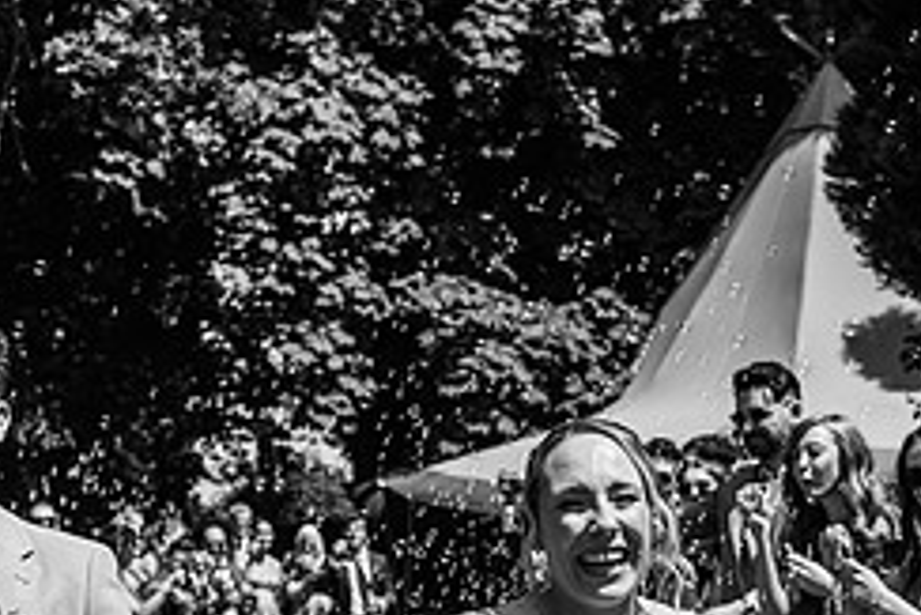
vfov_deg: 16.0
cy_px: 687
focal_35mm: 83
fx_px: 2125
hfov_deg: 24.4
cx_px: 317
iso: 100
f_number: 4.5
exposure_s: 1/1250
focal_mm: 35
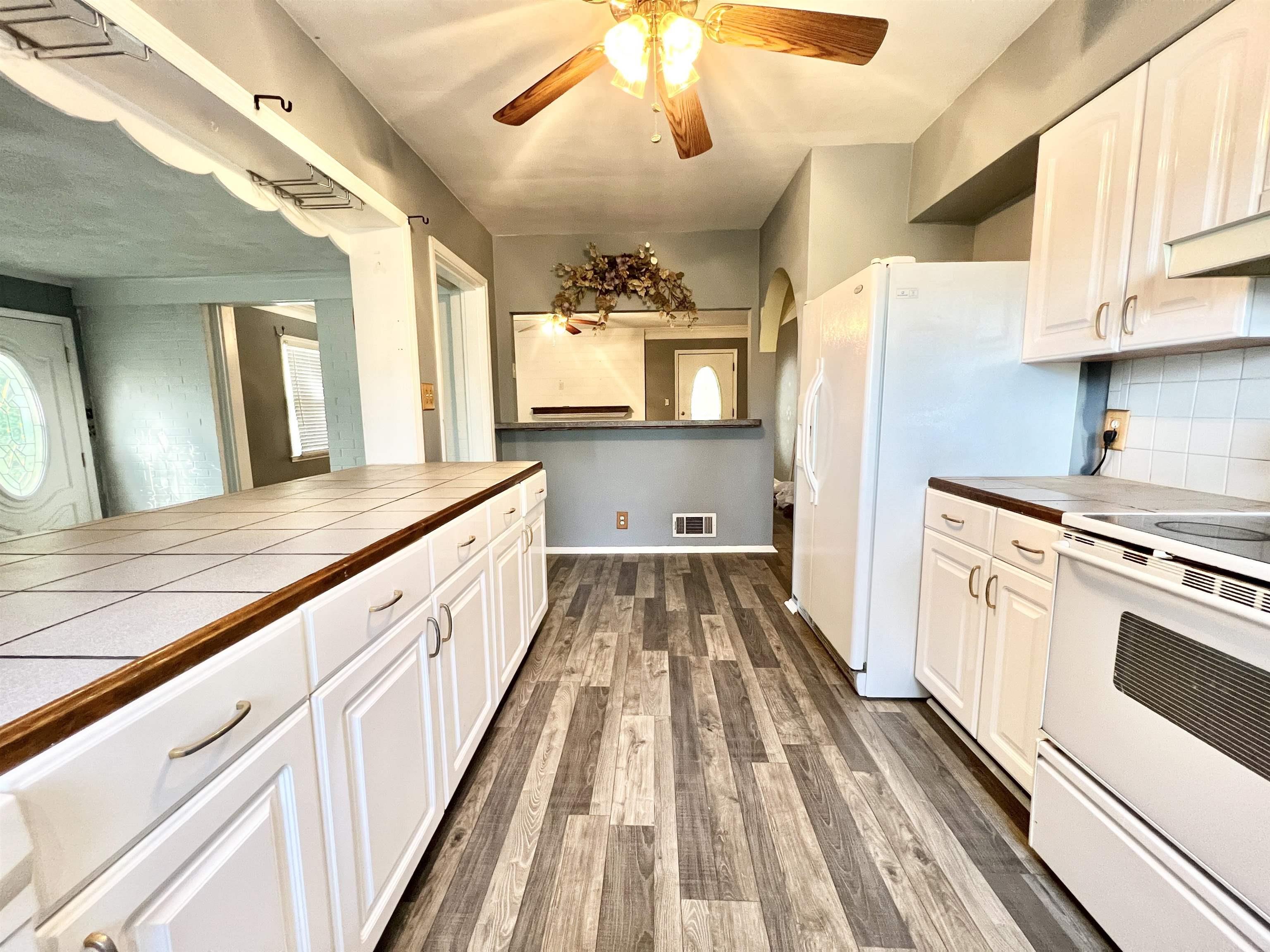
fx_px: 477
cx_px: 635
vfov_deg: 89.9
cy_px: 476
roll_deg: +1.0
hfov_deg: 106.2
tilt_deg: -8.0
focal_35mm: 13
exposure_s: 1/60
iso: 320
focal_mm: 1.57
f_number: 1.8
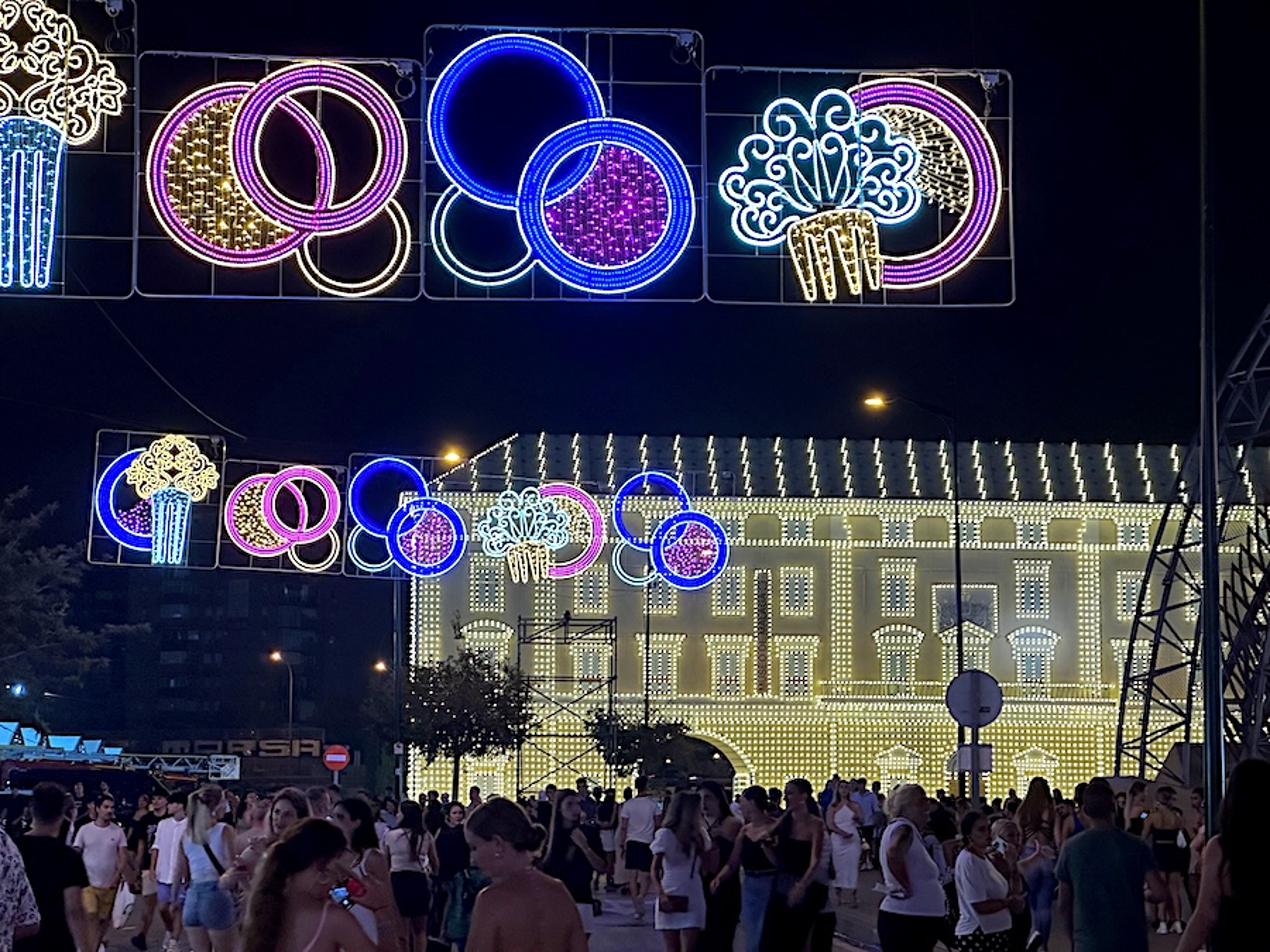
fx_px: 2825
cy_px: 476
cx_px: 635
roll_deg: -0.9
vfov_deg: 19.1
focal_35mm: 77
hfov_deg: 25.3
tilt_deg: +5.7
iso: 200
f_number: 2.8
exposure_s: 1/50
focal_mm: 9
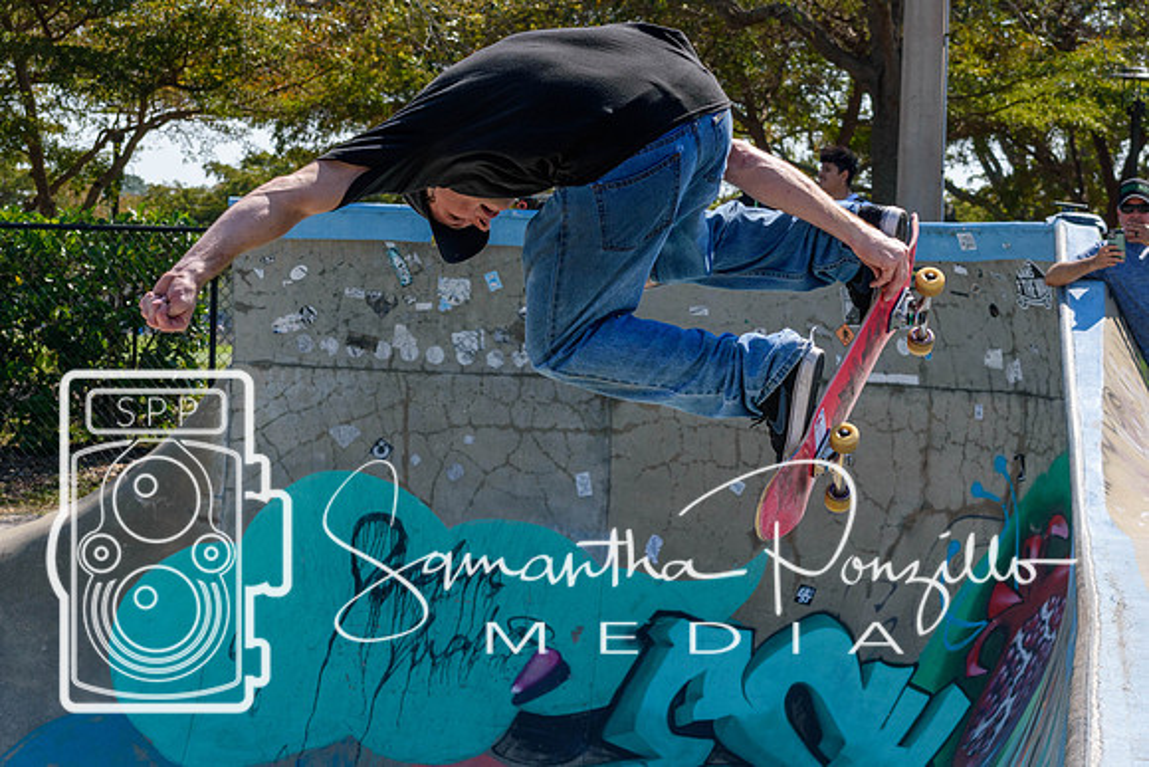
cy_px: 449
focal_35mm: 124
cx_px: 672
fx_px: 3962
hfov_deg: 16.5
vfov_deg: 11.0
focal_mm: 70
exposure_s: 1/800
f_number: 7.1
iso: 200
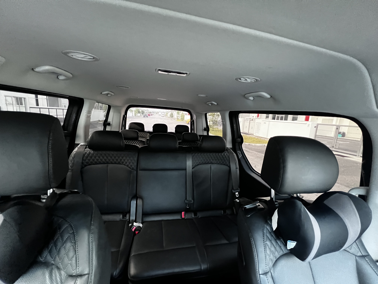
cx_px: 189
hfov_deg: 106.2
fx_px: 142
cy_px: 142
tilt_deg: -8.7
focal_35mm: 13
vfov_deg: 89.9
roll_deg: -2.7
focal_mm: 1.57
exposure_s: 1/53
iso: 1000
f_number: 1.8
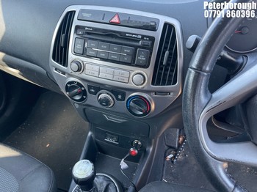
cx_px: 128
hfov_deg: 67.3
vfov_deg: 53.0
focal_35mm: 26
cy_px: 96
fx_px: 193
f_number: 1.6
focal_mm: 4.2
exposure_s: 1/121
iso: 64
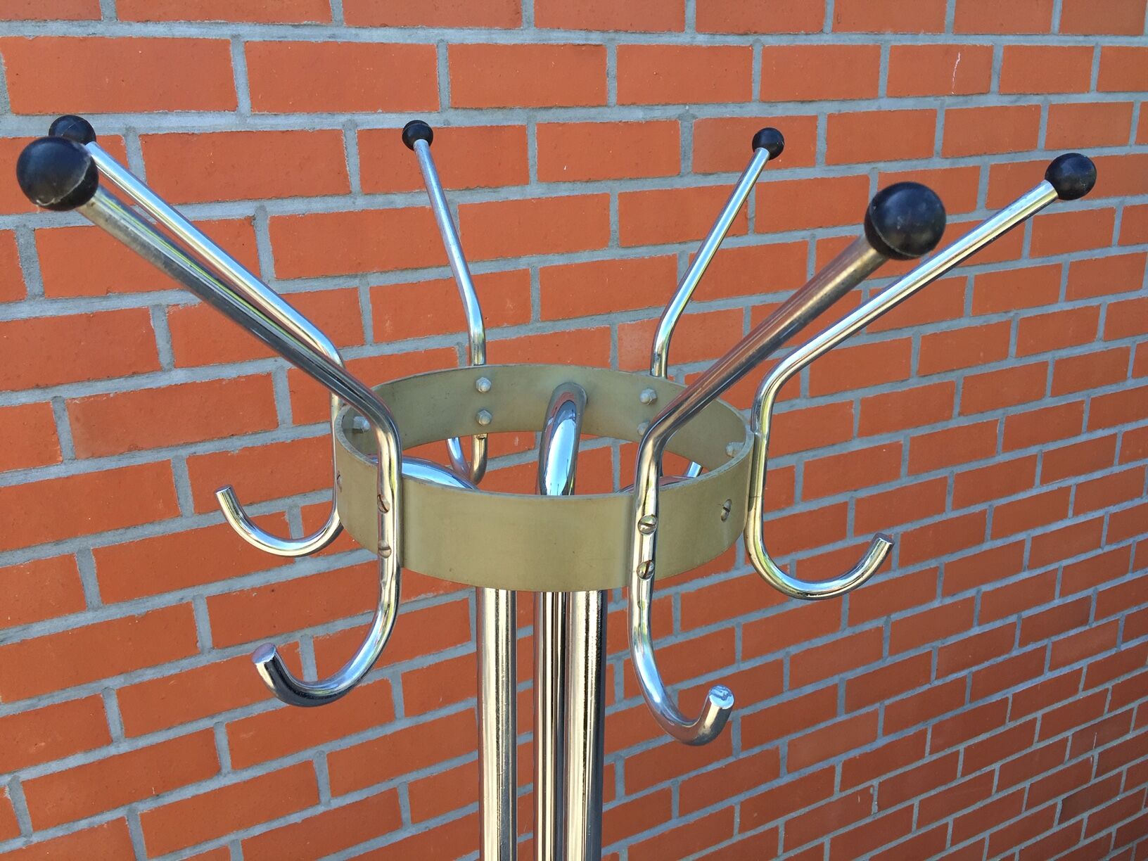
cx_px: 574
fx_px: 962
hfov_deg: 61.7
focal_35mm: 29
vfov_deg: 48.2
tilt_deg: -18.9
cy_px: 430
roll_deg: +0.5
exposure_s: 1/194
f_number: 2.2
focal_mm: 4.15
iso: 32
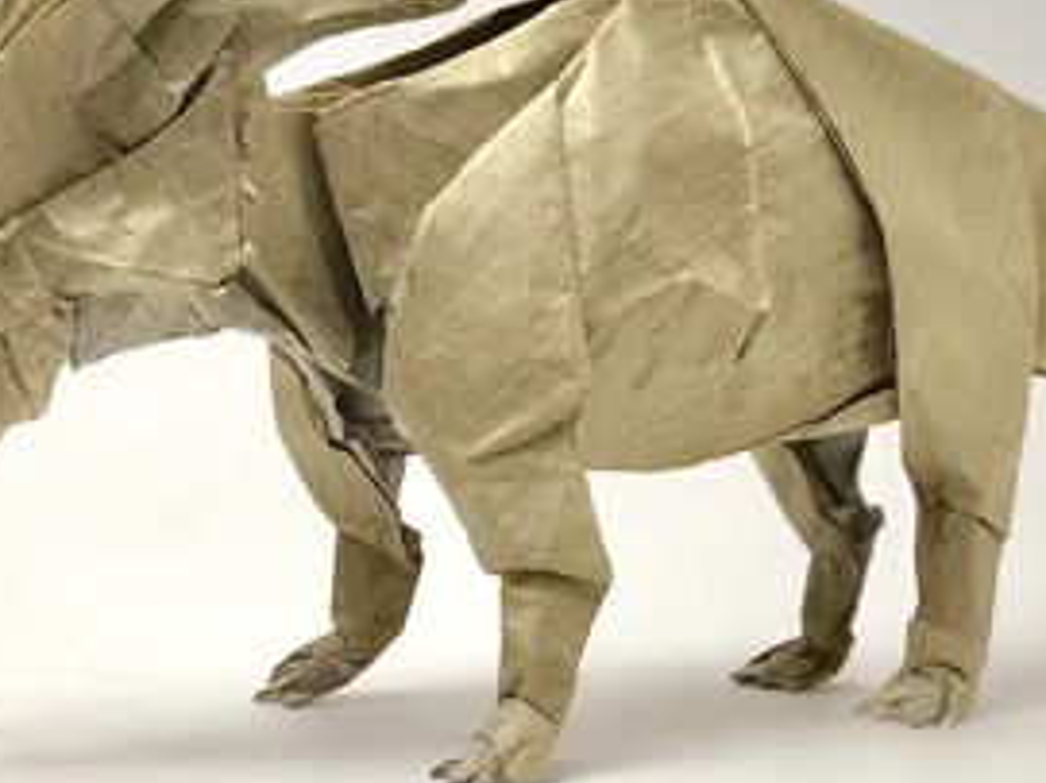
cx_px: 591
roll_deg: -2.9
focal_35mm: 101
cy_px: 251
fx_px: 3051
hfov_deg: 19.4
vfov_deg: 14.6
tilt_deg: -0.1
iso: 125
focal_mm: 6.6
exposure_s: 1/30
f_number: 2.8
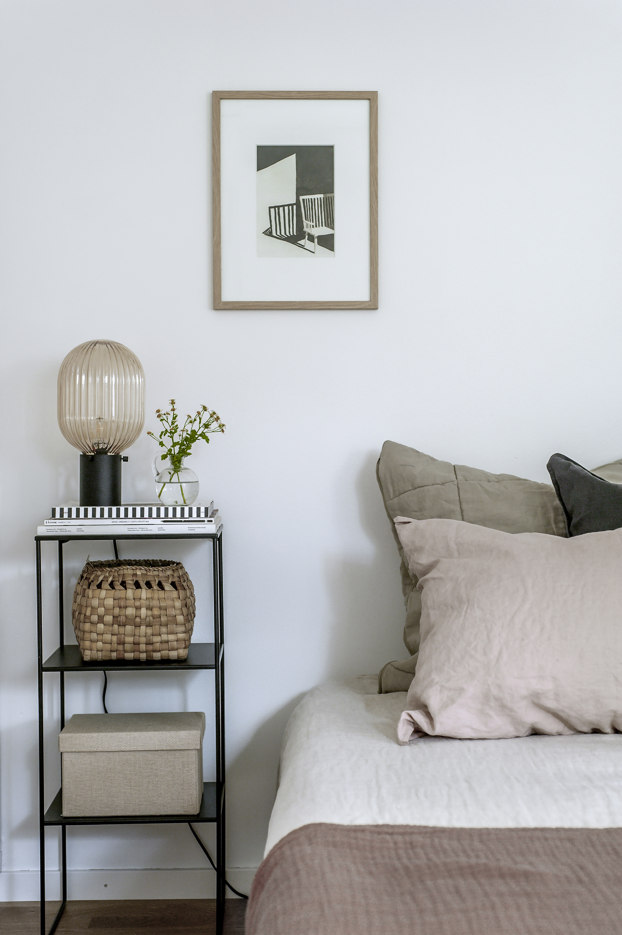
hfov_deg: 27.0
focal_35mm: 50
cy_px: 468
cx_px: 311
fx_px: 1297
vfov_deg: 39.6
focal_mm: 50
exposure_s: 1/25
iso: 320
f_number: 4
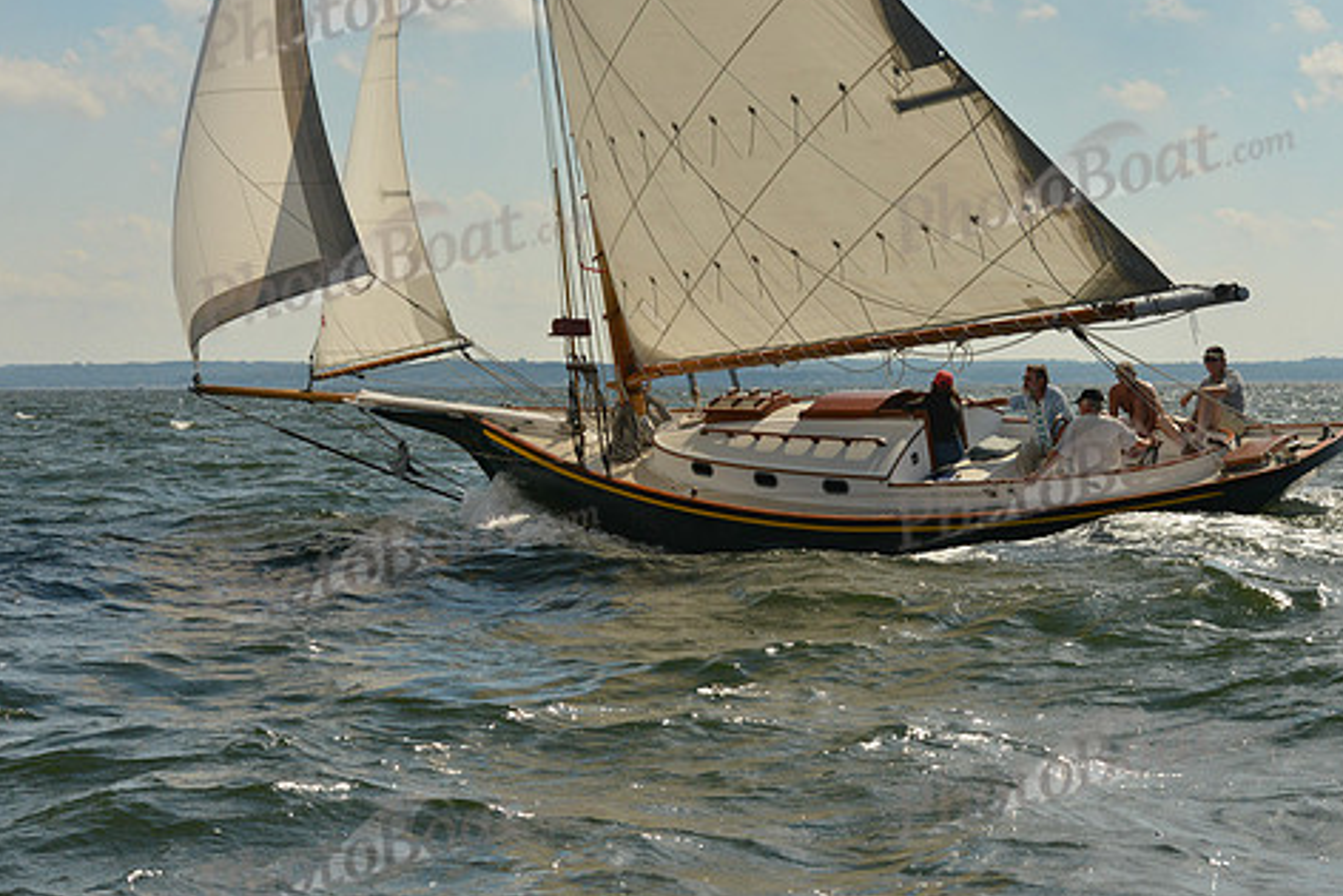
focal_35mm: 86
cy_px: 368
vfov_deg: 15.9
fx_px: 3209
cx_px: 748
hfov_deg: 23.6
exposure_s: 1/1250
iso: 1000
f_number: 11
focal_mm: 70
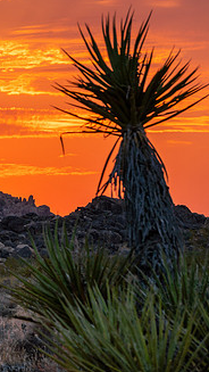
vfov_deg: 4.9
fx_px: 4334
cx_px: -123
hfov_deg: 2.8
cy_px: 184
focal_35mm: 440
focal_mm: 149
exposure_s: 1/100
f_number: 9
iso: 100
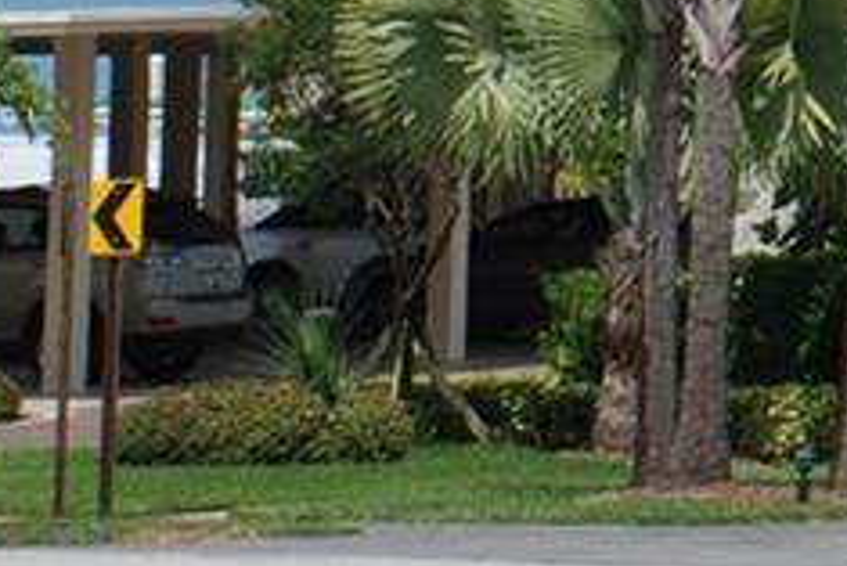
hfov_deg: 3.8
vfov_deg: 2.6
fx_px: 12524
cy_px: -1215
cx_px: 2545
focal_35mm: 532
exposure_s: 1/320
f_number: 9
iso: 100
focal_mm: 52
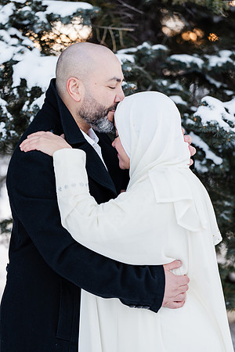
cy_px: 176
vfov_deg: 15.6
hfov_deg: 10.5
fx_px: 1283
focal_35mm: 131
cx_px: 118
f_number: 2.8
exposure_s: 1/160
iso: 100
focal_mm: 131
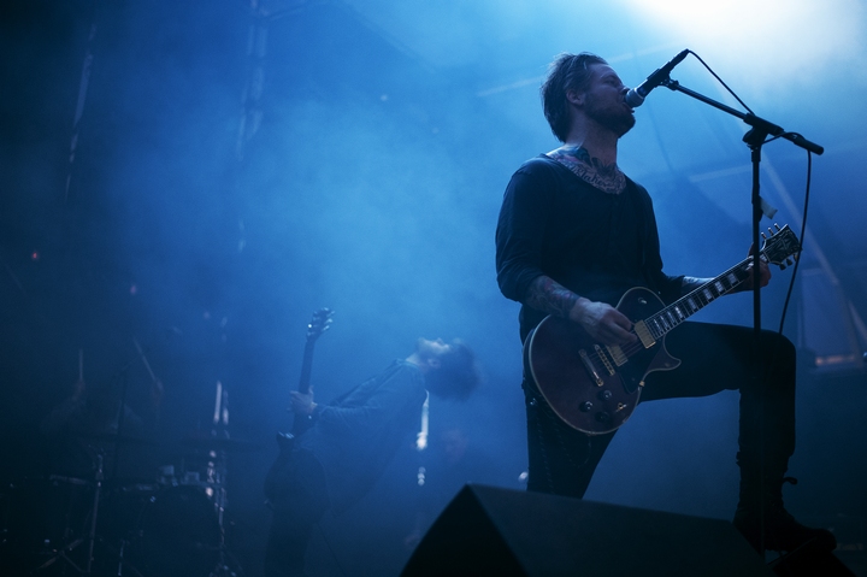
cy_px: 288
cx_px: 434
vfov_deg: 27.0
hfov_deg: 39.6
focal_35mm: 50
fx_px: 1203
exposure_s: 1/125
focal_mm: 50
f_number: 1.8
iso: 3200
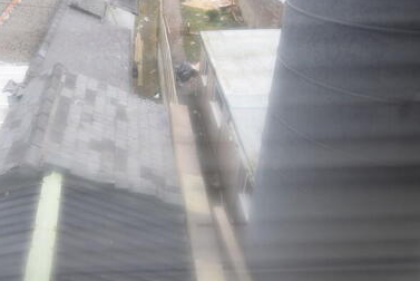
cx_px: 92
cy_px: 54
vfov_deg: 37.6
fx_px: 395
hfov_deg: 52.8
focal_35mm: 34
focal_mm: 13
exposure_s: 1/160
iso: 400
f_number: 6.3
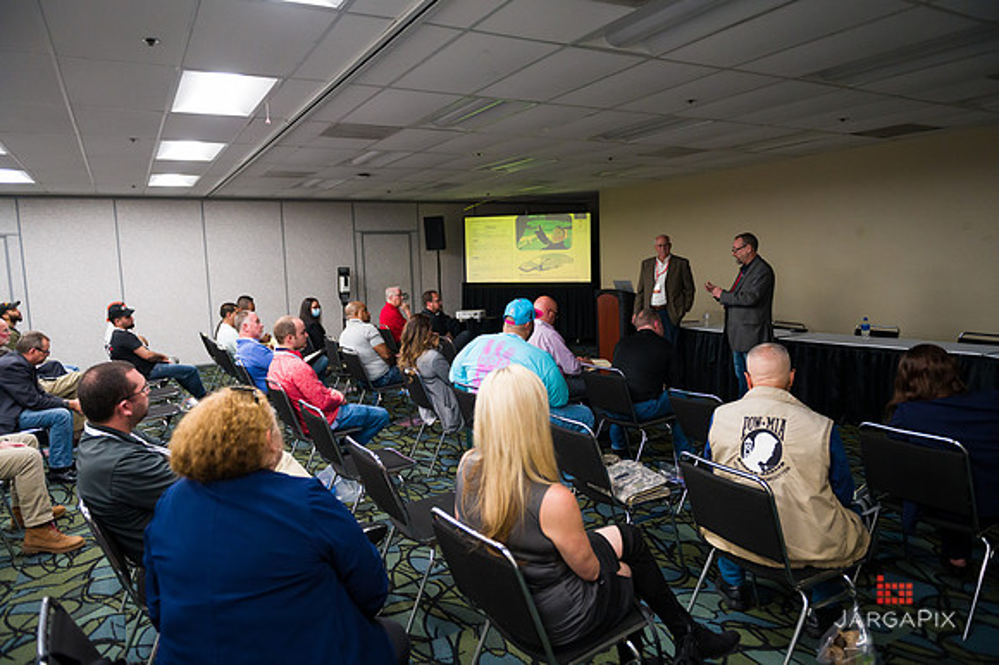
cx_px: 500
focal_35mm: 24
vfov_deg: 53.1
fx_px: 666
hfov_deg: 73.8
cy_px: 332
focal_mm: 24
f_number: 3.2
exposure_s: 1/400
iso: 3200
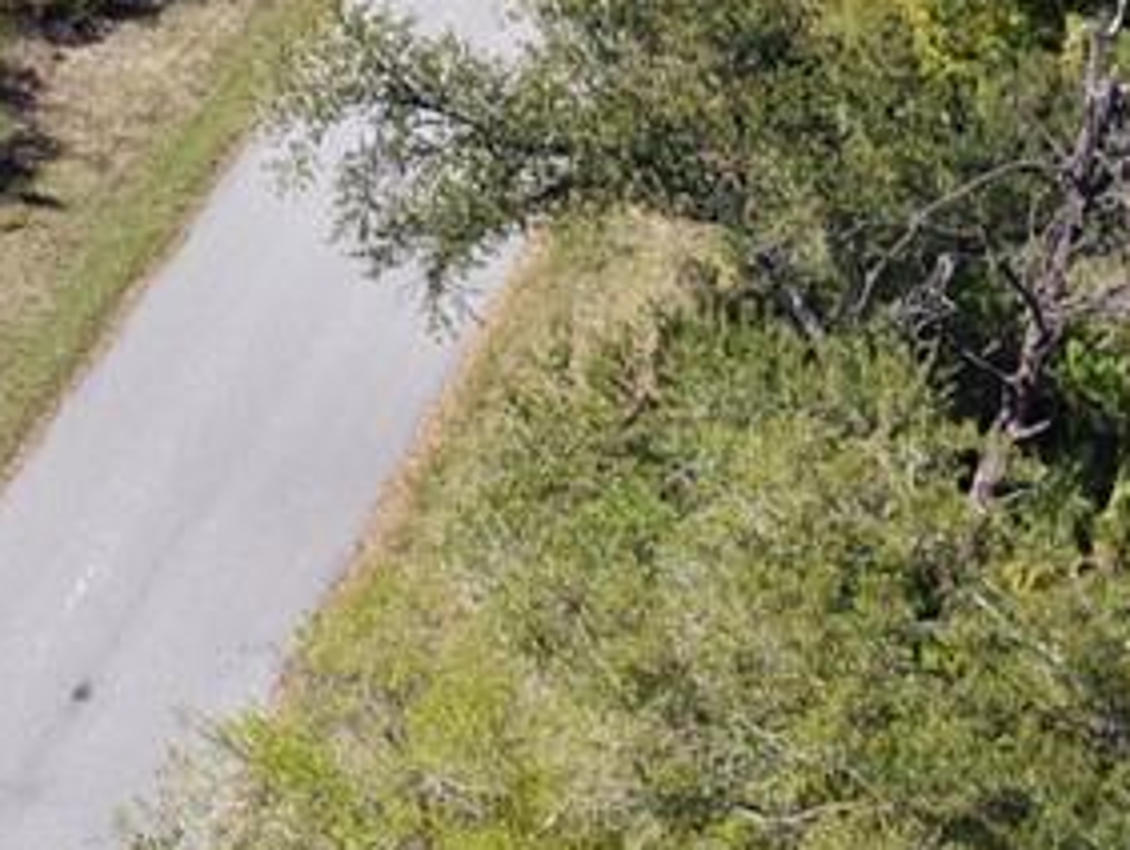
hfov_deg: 12.3
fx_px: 4443
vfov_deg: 10.8
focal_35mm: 136
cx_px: -1354
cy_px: -64
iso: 200
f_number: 1.8
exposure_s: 1/4000
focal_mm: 8.67
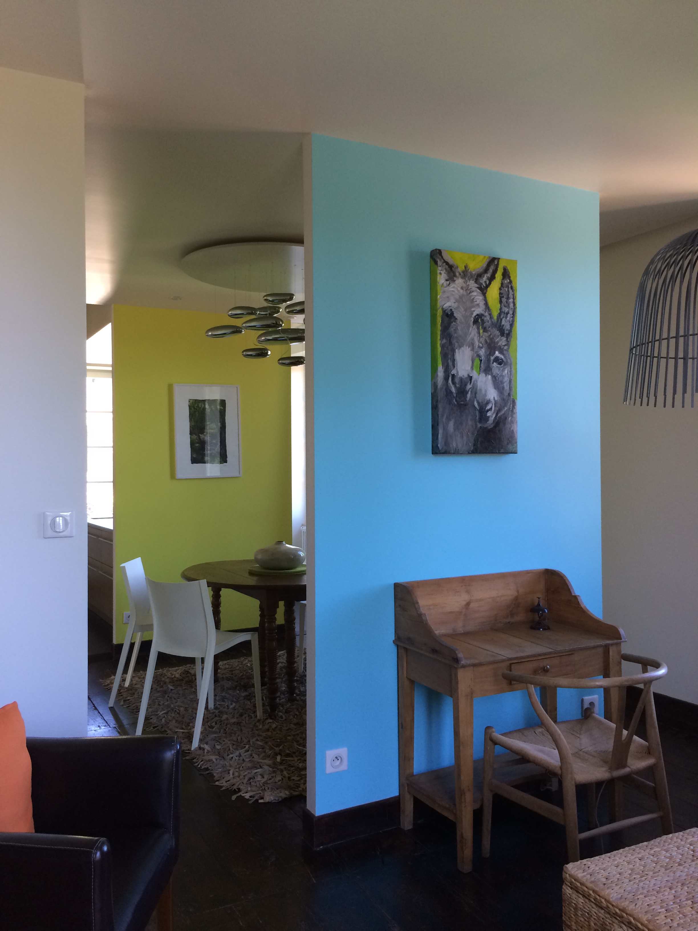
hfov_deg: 48.2
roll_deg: +1.5
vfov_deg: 61.7
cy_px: 466
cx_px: 349
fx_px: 780
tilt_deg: -2.6
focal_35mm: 29
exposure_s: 1/33
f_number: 2.2
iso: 64
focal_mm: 4.15
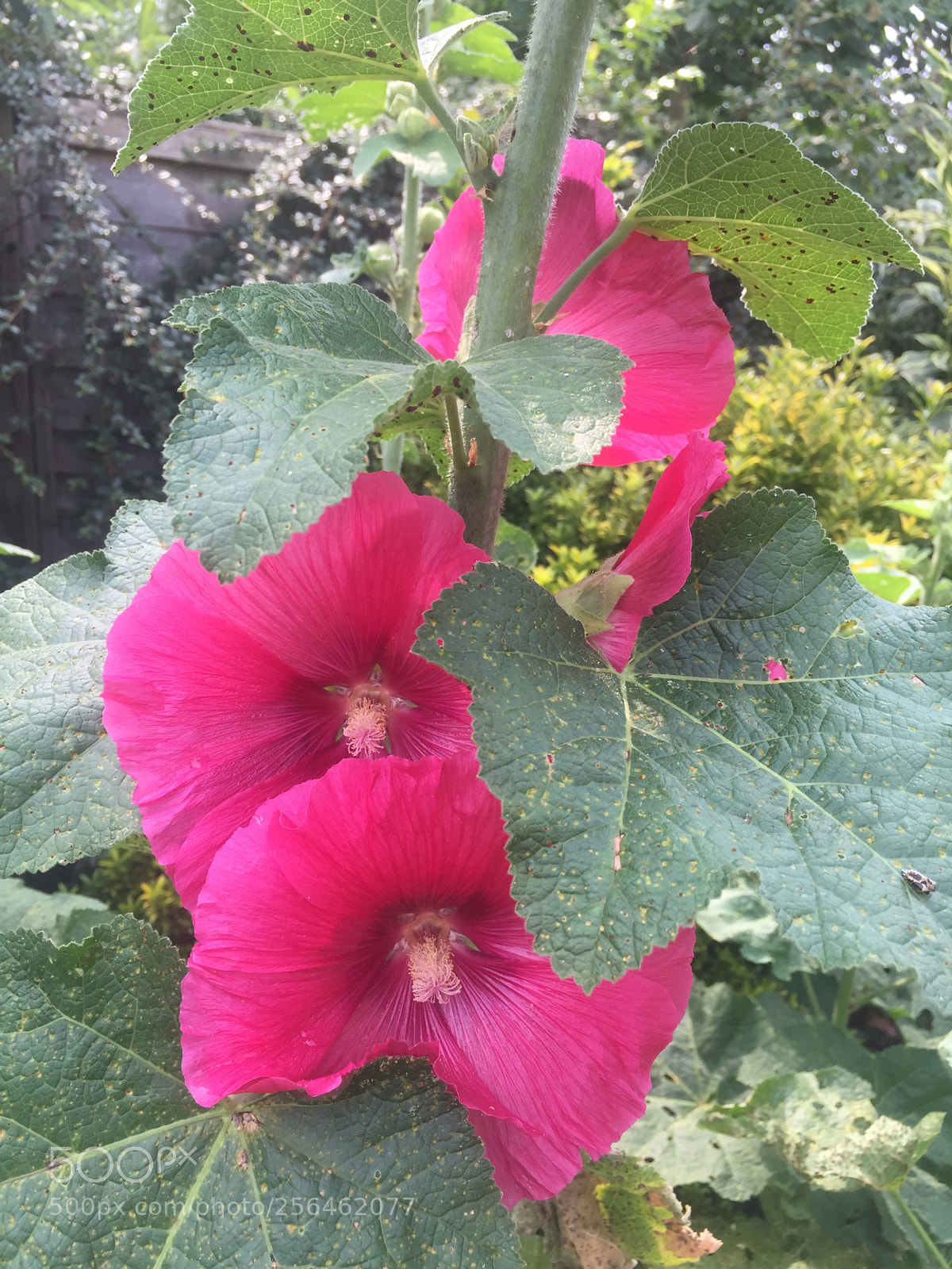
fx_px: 1063
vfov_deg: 61.7
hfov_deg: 48.2
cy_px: 634
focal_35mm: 29
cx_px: 476
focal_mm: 4.15
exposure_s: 1/380
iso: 32
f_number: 2.2
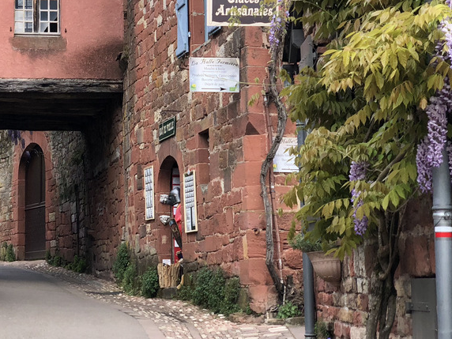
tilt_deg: +11.1
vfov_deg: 13.5
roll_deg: +0.3
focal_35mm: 109
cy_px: 48
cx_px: -2
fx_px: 1423
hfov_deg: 17.6
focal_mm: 6
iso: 16
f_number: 2.4
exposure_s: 1/318
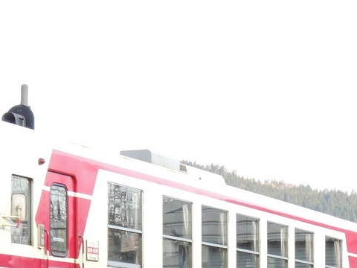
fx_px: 1650
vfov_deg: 9.1
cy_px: 330
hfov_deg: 12.3
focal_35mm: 160
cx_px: 118
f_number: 5.3
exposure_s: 1/200
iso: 400
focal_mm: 10.7
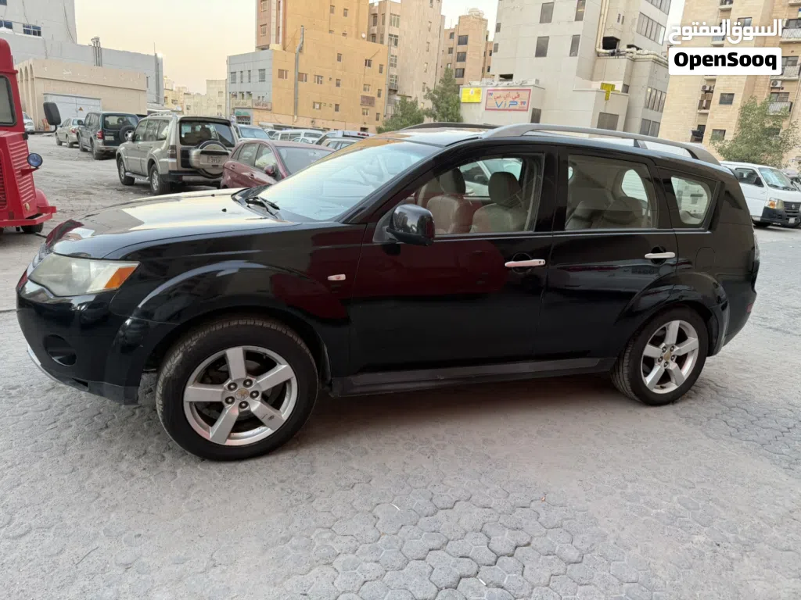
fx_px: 555
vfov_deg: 56.8
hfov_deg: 71.6
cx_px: 400
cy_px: 300
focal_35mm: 24
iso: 125
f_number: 1.78
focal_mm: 6.76
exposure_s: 1/50
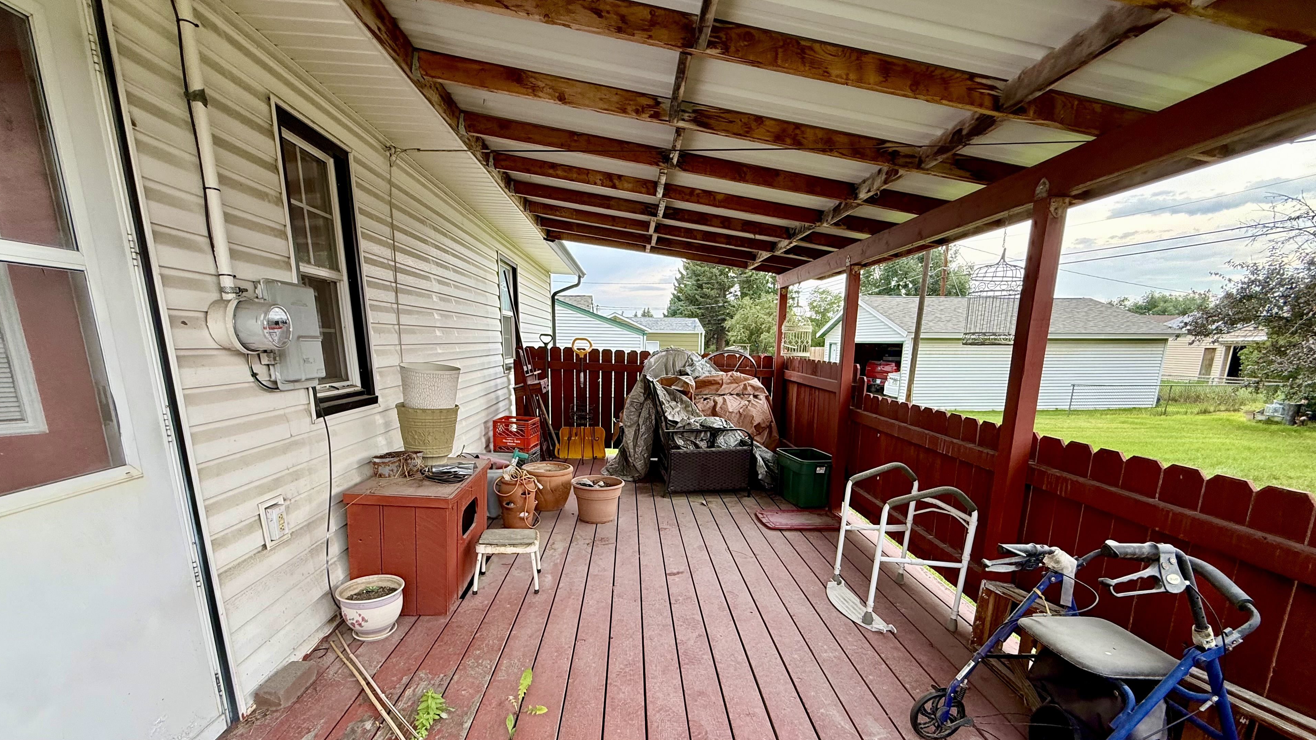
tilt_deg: -11.4
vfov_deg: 66.0
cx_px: 675
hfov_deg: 99.4
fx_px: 558
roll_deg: -0.9
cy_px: 468
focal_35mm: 16
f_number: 2.2
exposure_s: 1/99
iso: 80
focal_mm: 2.22
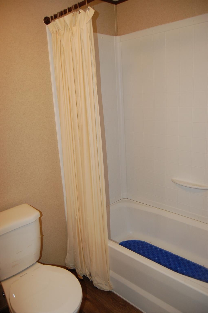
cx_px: 104
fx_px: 234
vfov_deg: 67.4
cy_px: 156
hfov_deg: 47.9
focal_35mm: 27
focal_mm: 18
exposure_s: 1/60
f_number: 3.5
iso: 400
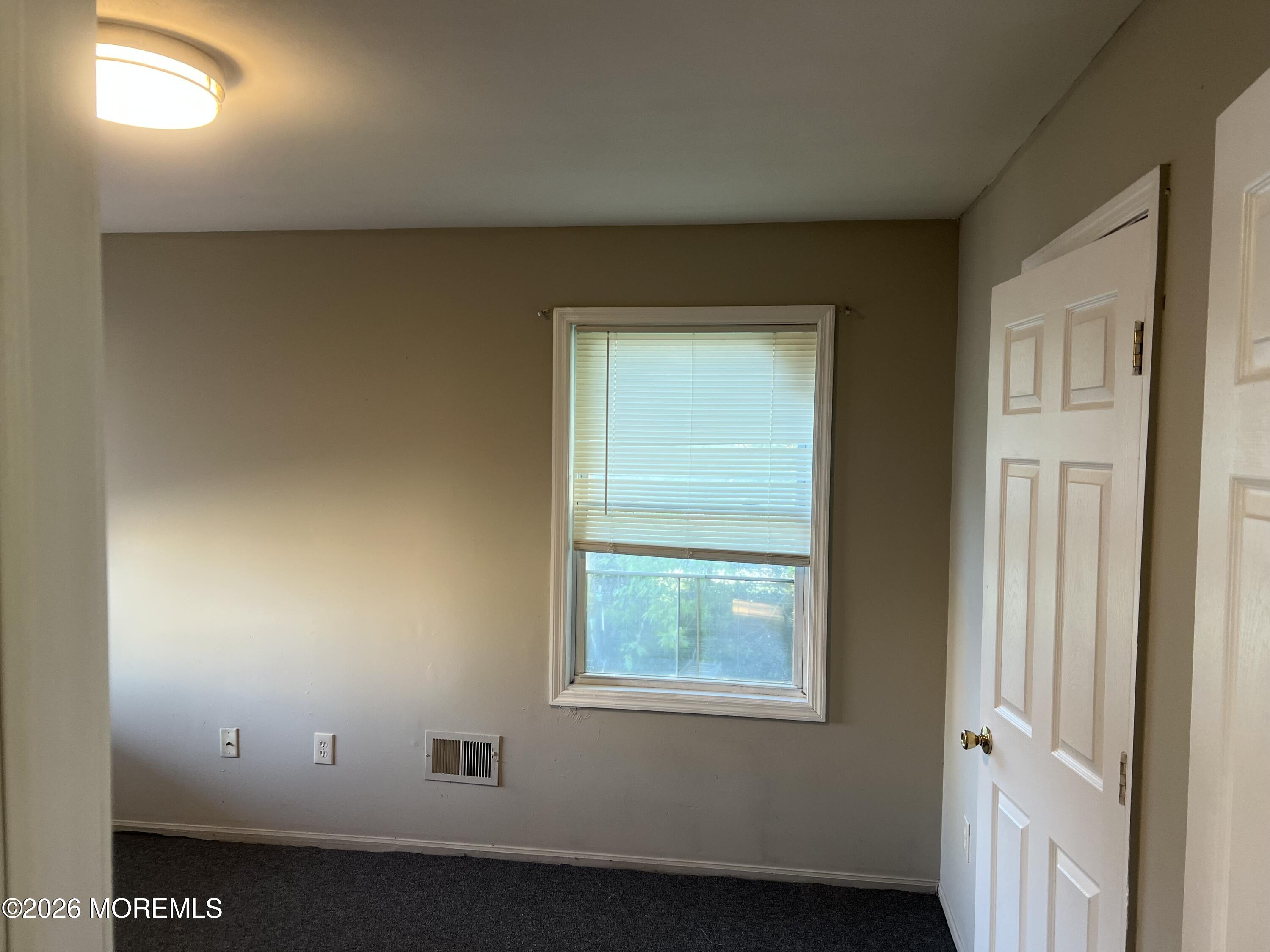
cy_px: 476
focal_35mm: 26
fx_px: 954
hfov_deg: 67.3
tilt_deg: -2.5
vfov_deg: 53.1
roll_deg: -1.3
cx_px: 635
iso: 64
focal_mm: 5.7
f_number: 1.5
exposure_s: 1/60
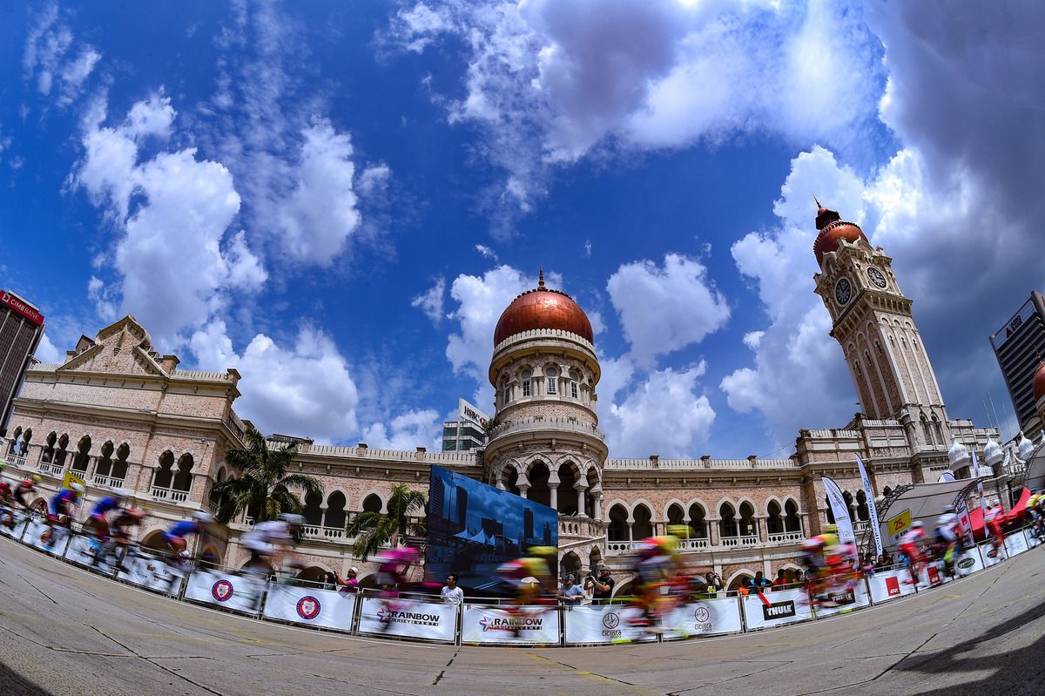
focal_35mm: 16
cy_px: 348
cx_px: 522
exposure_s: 1/50
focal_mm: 16
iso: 50
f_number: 18
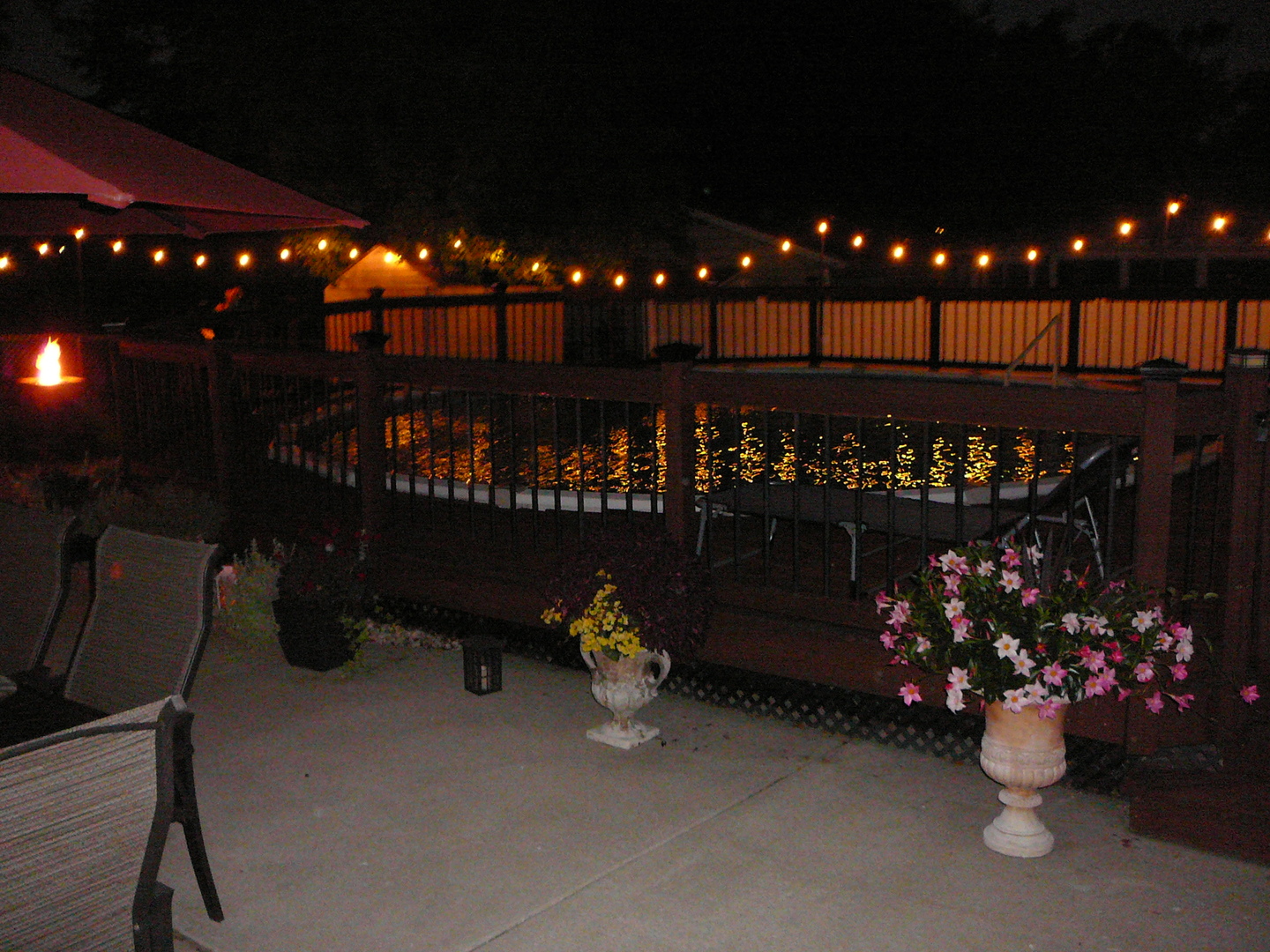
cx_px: 635
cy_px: 476
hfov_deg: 52.6
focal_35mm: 35
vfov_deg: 40.7
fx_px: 1284
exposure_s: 1/8
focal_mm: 5.2
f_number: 2.8
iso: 400
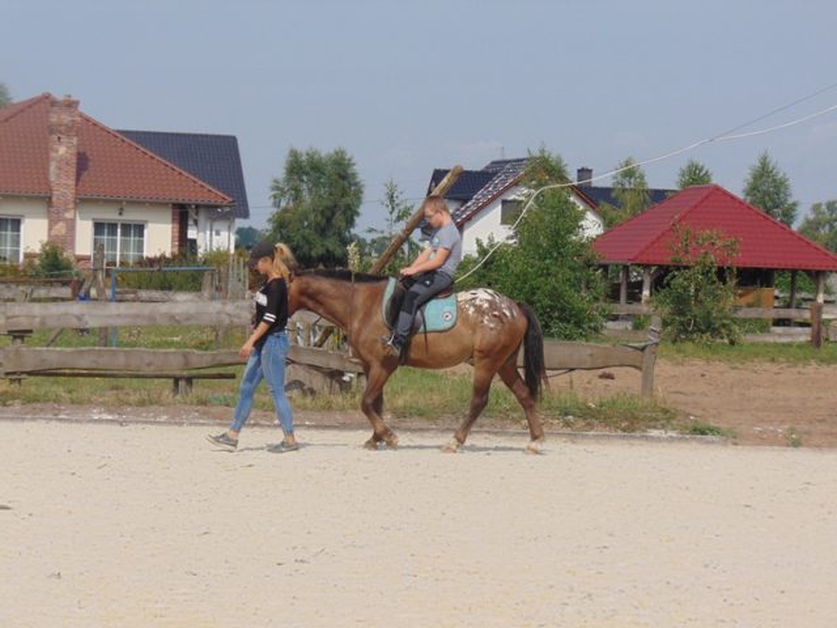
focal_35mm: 164
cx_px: 418
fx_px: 3965
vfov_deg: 9.1
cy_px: 314
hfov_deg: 12.0
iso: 80
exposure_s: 1/200
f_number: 10.4
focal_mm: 29.5
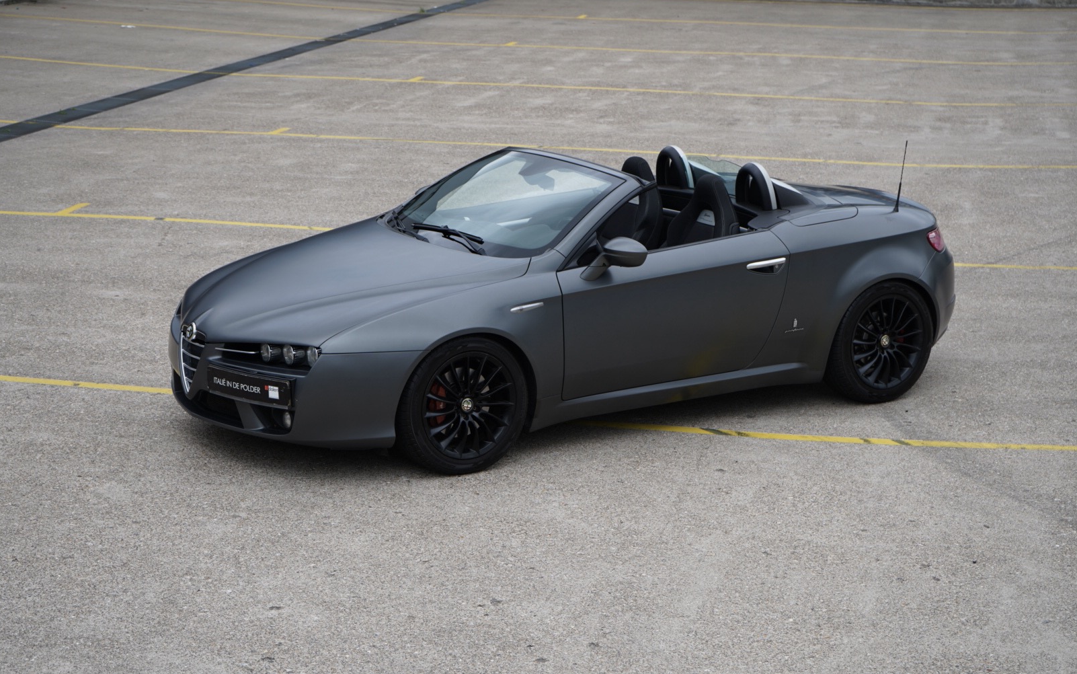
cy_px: 338
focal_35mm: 72
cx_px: 537
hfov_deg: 28.6
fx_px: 2114
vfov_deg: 18.1
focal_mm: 70
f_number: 7.1
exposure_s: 1/250
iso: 100
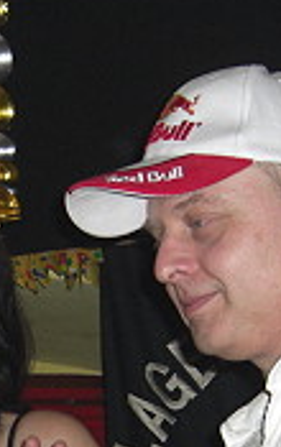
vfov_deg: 14.8
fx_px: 1696
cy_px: 439
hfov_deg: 9.3
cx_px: -55
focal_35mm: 139
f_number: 2.8
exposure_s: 1/60
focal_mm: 7.9
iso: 200
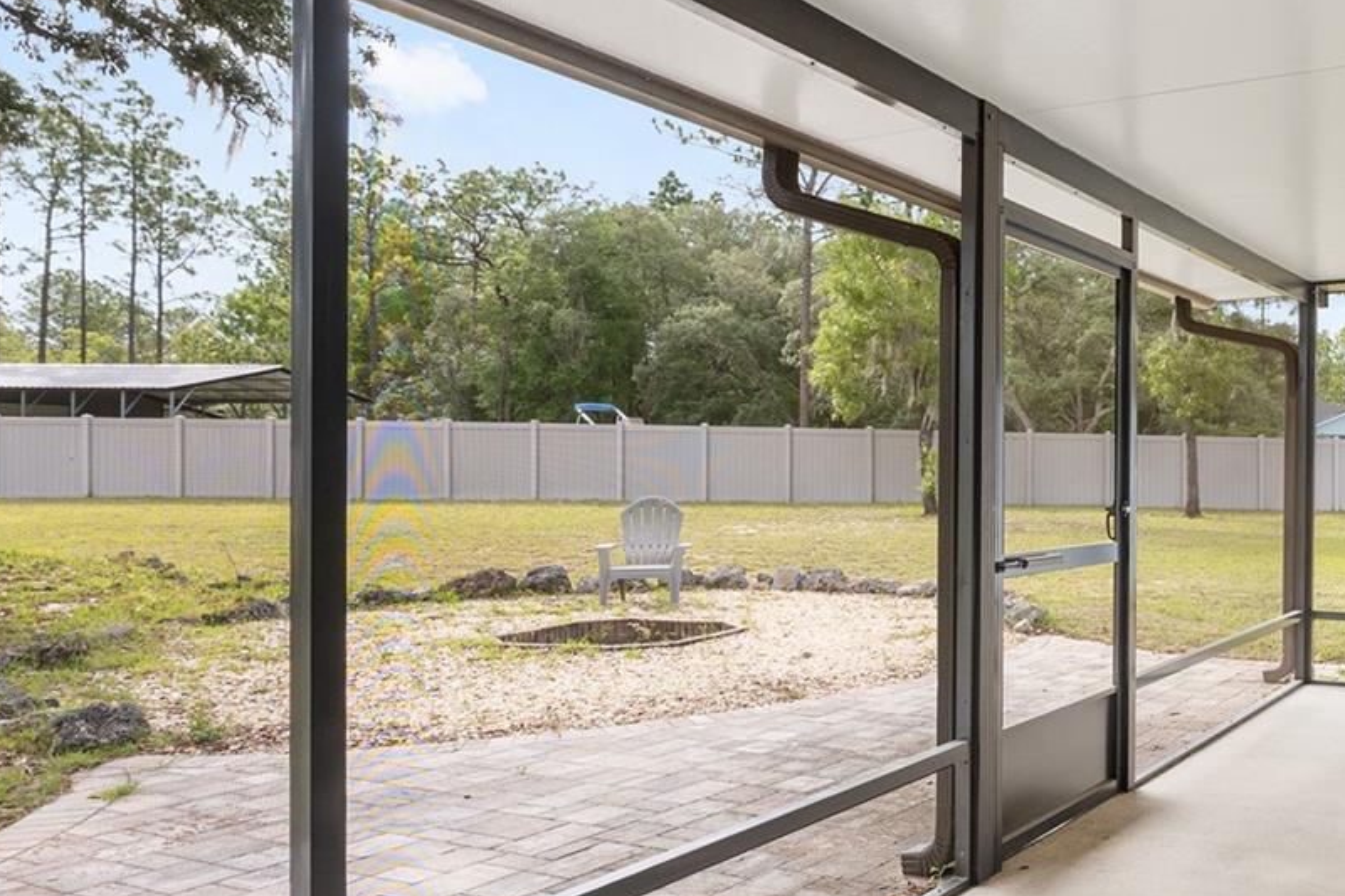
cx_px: 1217
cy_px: 466
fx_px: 1046
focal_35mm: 28
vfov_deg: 46.4
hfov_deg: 56.3
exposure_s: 1/60
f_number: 7.1
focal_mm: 14
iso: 400
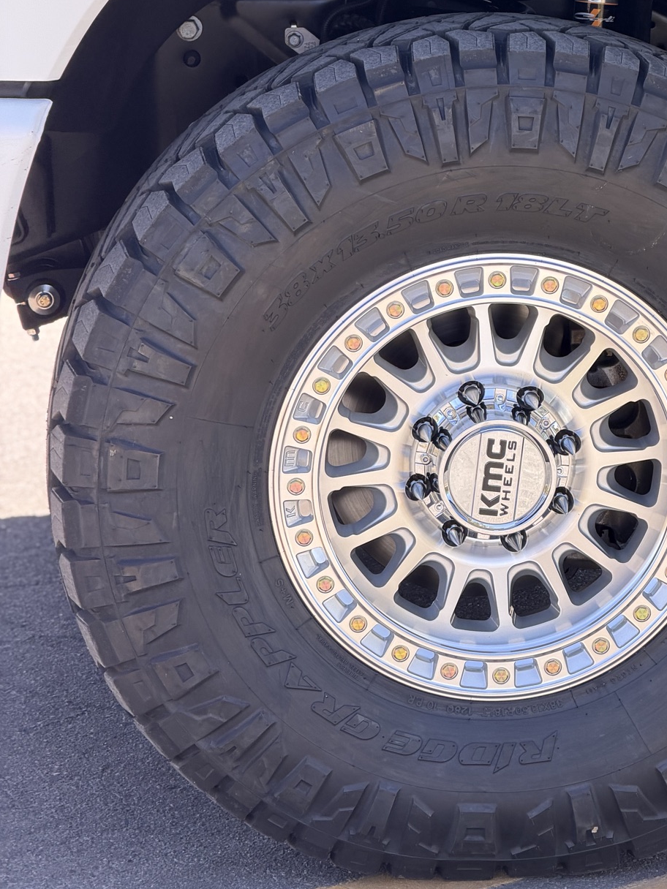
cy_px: 305
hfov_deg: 10.0
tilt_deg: -11.5
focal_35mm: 148
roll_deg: -1.0
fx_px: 3802
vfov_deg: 13.3
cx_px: 493
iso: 50
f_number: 2.8
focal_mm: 16.89
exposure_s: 1/232
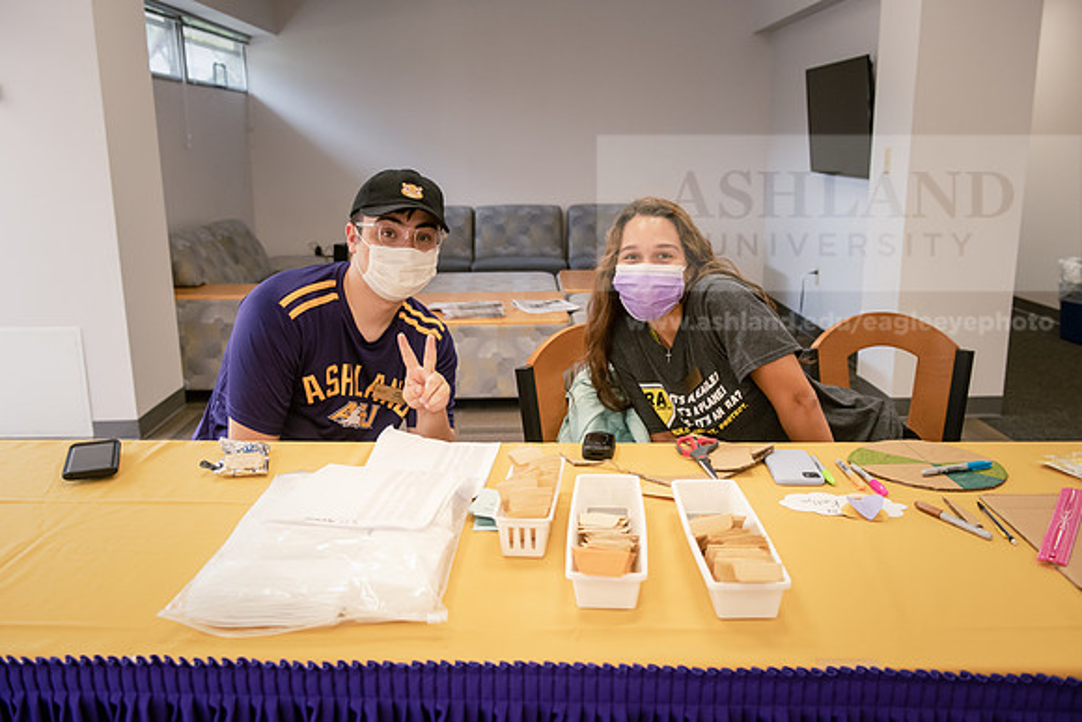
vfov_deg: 41.1
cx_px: 541
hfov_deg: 58.7
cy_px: 361
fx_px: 962
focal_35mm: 32
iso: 2500
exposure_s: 1/250
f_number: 4.5
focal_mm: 32
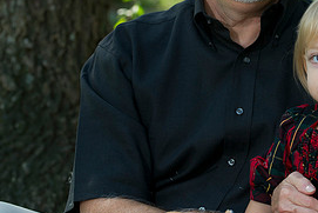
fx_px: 2077
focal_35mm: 235
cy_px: 33
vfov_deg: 5.8
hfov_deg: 8.7
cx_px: 303
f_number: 4
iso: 250
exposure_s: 1/80
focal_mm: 110
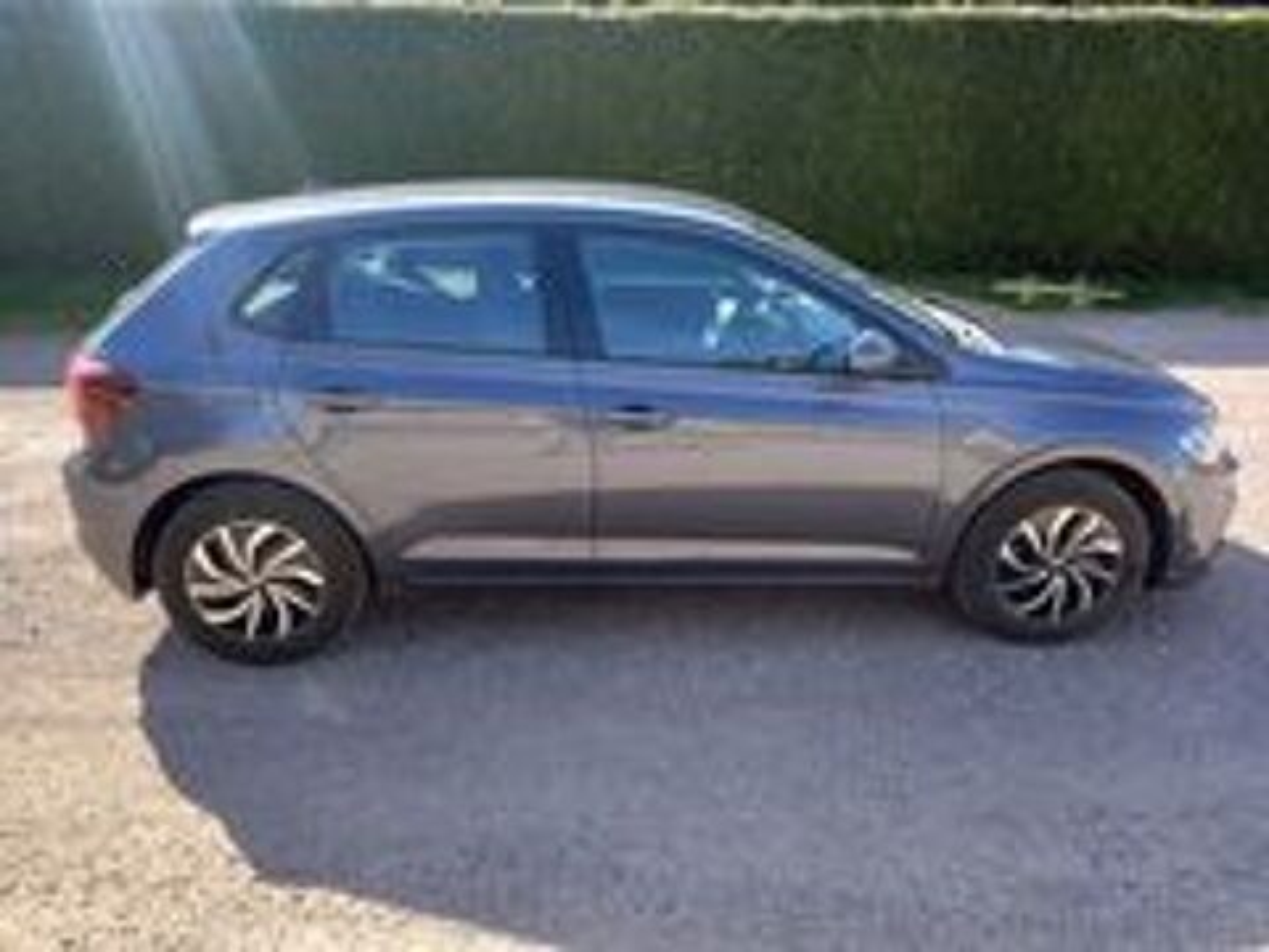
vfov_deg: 54.9
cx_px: 634
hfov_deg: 69.4
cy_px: 476
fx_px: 916
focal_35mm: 25
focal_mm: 4.6
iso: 25
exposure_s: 1/120
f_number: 2
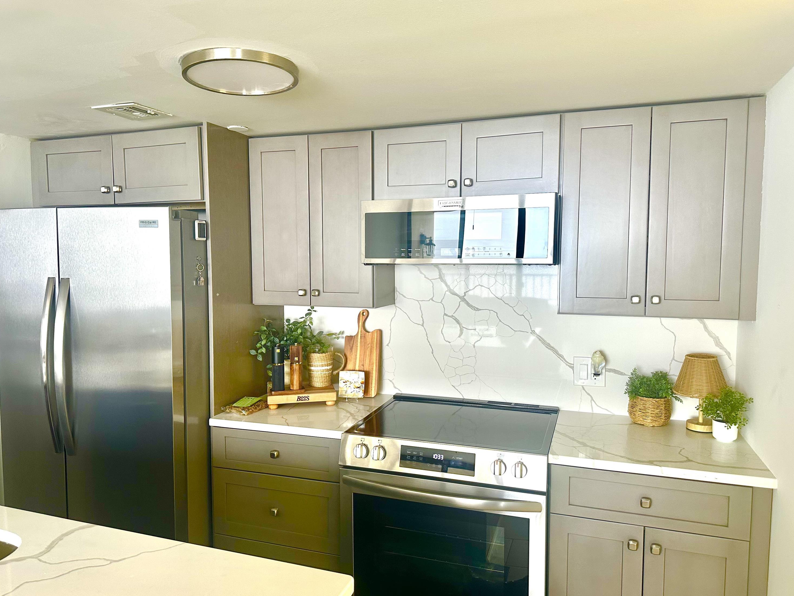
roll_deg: -0.2
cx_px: 393
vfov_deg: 54.9
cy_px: 302
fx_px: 573
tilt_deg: -4.8
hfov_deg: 69.4
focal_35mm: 25
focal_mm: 6.86
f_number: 1.78
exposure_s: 1/120
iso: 160
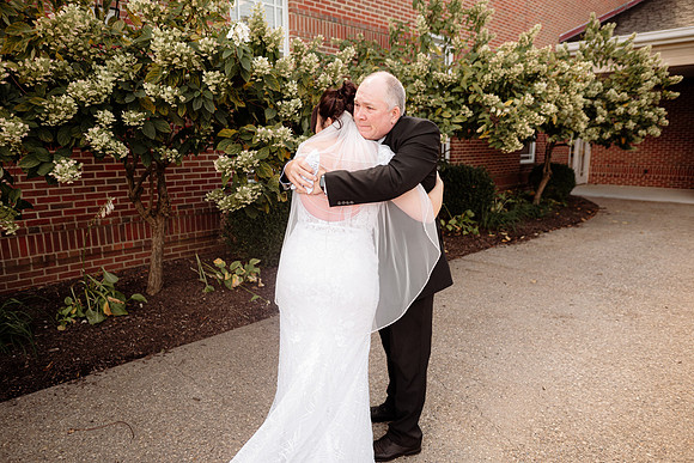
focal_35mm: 24
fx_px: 463
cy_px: 232
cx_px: 347
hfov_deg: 73.7
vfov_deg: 53.2
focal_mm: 24
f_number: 2.8
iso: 160
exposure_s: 1/400
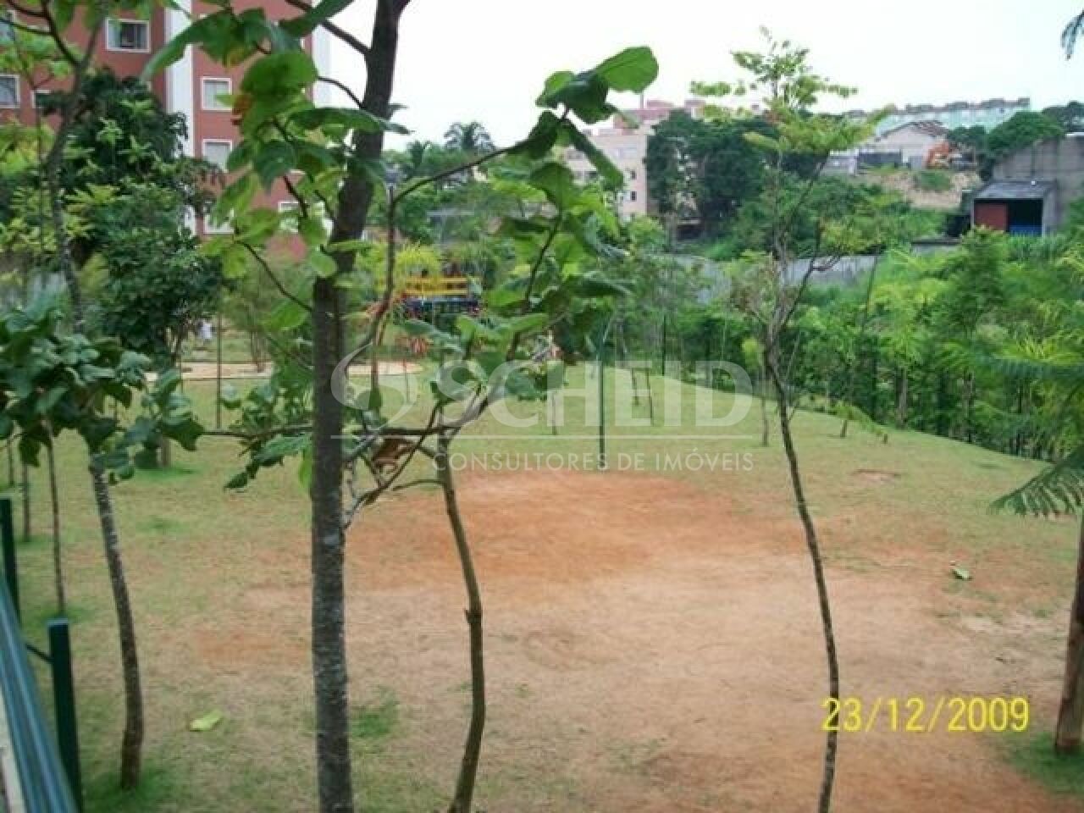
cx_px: 542
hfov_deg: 51.4
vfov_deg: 39.7
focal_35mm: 36
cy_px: 406
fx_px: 1127
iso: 80
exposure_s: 1/563
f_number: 2.7
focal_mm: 6
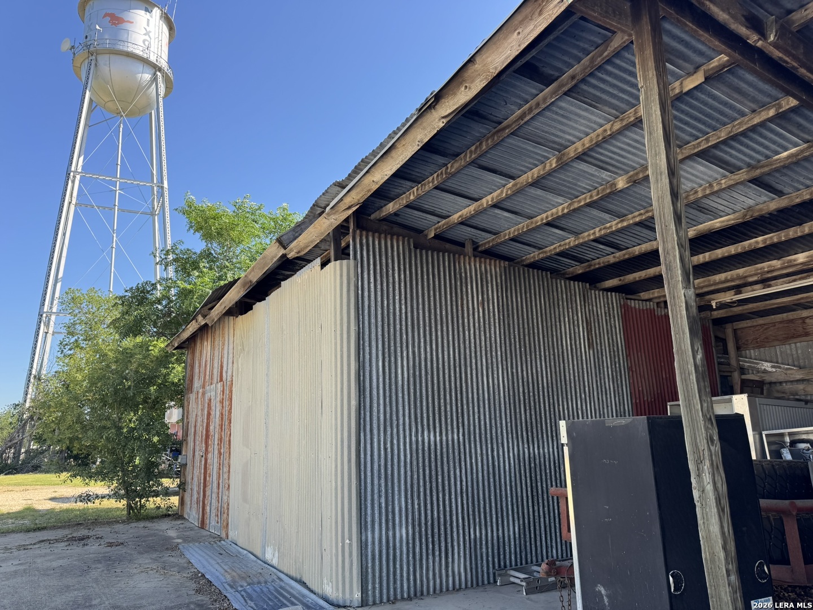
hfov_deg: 71.6
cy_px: 305
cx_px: 406
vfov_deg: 56.8
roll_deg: +1.7
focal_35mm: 24
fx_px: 564
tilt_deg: +11.5
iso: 80
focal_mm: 6.76
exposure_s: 1/888
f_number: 1.78
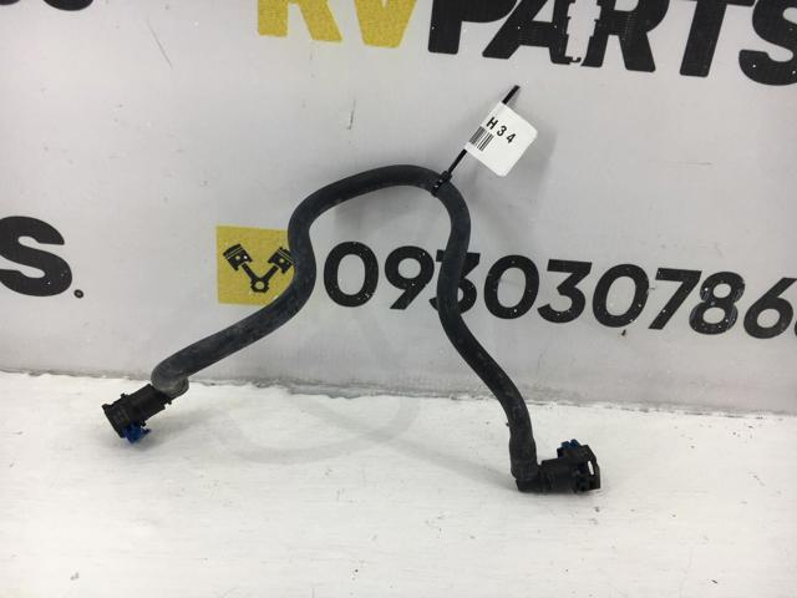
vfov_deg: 48.2
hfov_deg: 61.7
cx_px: 398
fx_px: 668
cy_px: 299
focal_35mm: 29
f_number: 2.2
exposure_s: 1/100
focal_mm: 4.15
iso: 40
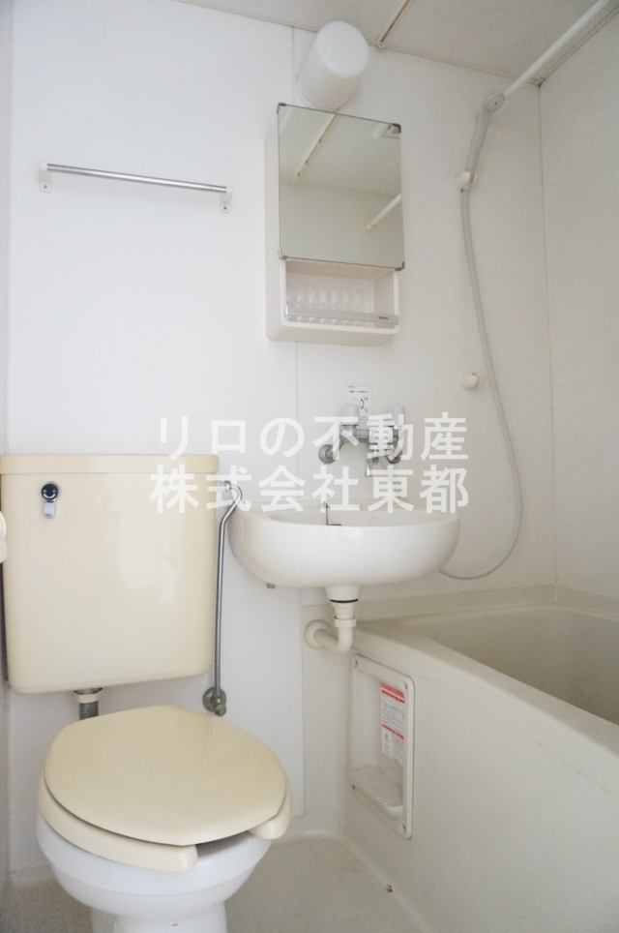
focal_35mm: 24
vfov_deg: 73.8
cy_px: 466
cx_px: 310
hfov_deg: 53.0
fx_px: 621
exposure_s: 1/13
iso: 6400
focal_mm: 16
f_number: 3.5
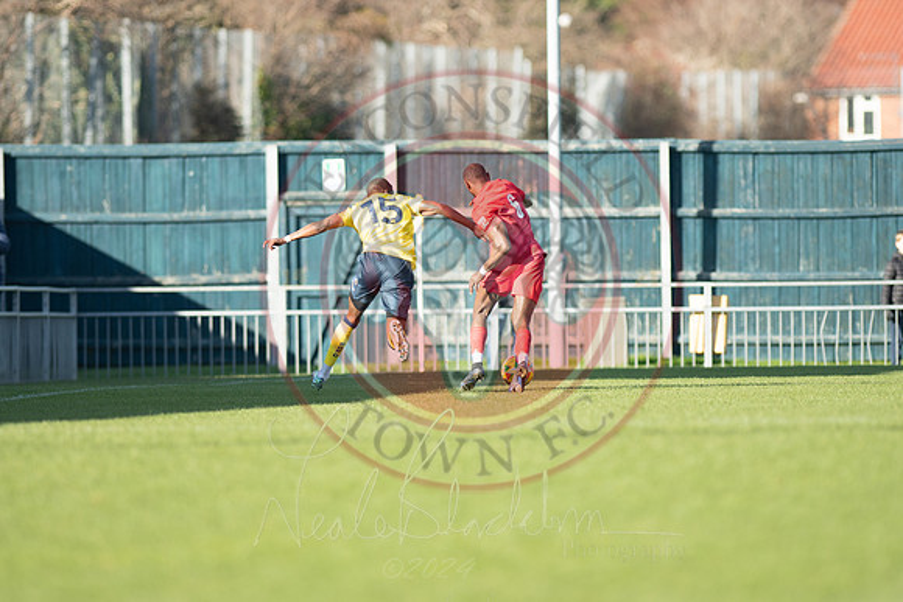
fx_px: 11290
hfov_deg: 4.6
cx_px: 452
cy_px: 301
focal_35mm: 450
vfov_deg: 3.1
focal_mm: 300
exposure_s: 1/1600
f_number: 2.8
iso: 250
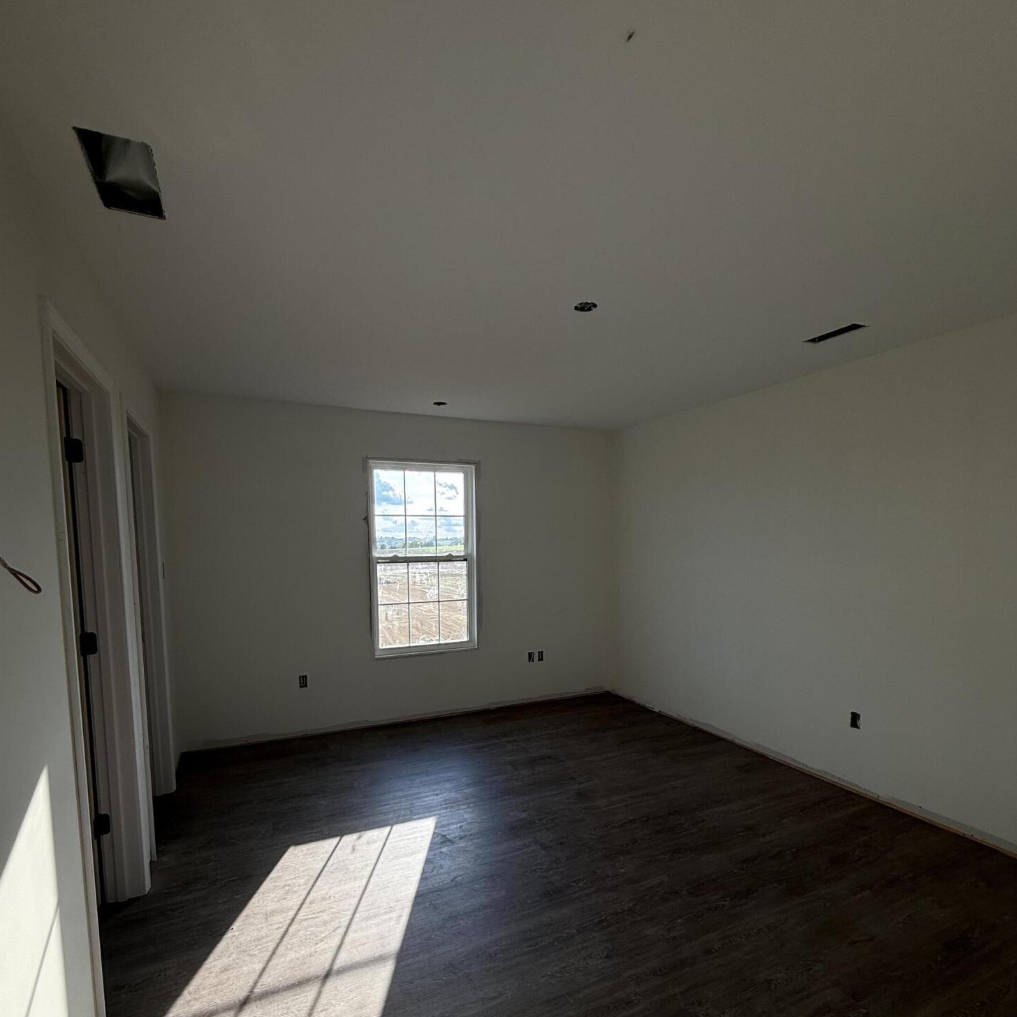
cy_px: 594
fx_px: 565
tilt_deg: -3.7
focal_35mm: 17
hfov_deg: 84.0
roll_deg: -0.4
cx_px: 499
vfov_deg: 83.3
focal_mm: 2.22
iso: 50
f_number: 2.2
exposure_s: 1/353
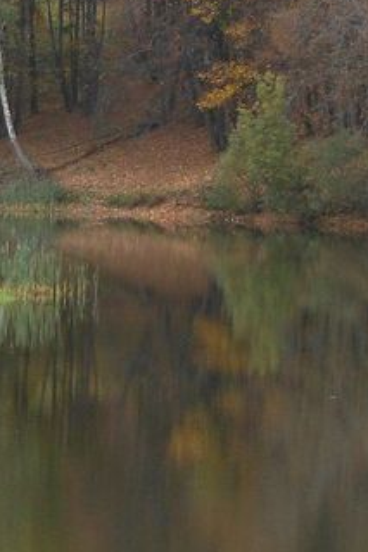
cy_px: 225
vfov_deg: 5.5
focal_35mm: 372
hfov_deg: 3.7
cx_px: -10
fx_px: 5710
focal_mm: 22.6
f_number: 5
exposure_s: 1/60
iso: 250
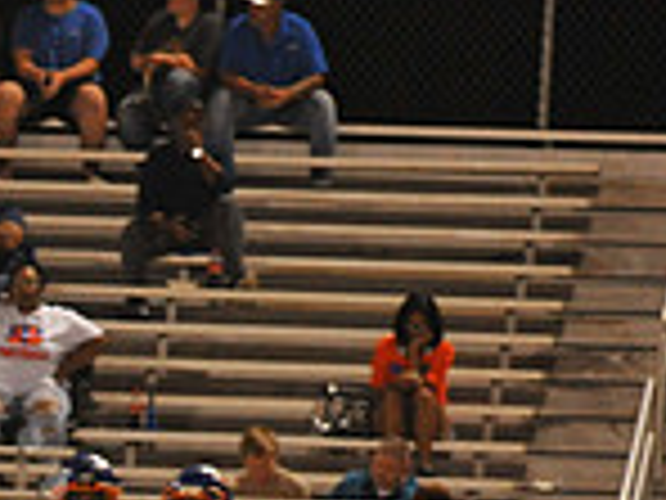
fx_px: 14526
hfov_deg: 2.6
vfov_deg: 2.0
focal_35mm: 755
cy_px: 649
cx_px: -328
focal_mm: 200
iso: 3200
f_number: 5
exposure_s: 1/160
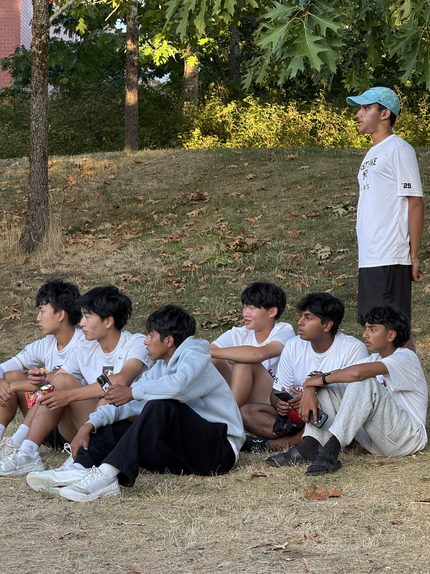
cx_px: 215
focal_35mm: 120
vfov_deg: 16.4
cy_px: 287
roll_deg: -0.6
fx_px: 1988
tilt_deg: +3.4
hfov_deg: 12.3
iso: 50
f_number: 2.8
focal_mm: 15.66
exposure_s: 1/104
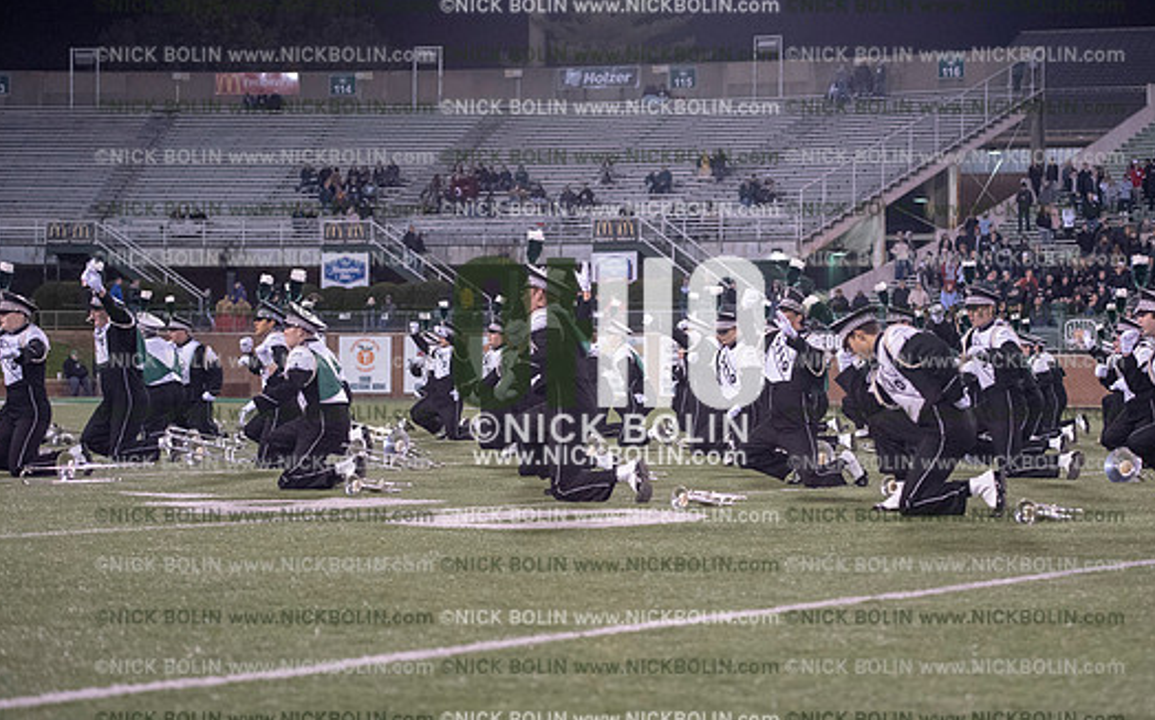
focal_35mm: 79
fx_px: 2486
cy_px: 362
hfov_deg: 26.2
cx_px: 608
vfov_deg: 16.5
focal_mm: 70
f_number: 3.2
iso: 5000
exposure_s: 1/1250
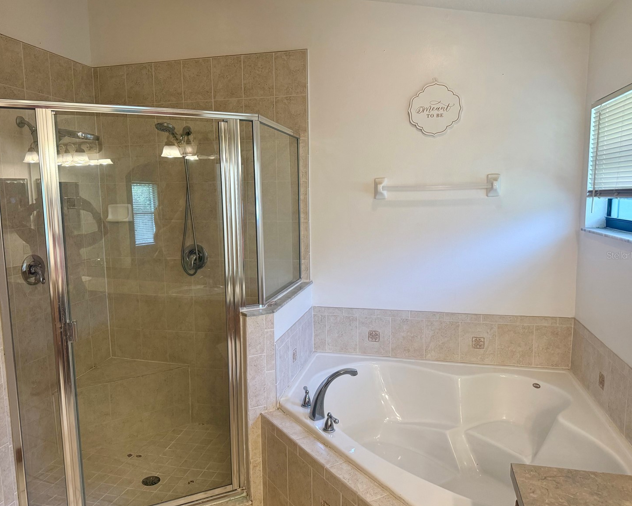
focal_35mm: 26
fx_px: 486
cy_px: 255
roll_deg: +1.4
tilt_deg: -5.4
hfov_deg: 66.0
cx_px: 298
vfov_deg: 54.9
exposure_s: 1/120
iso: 250
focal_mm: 6.76
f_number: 1.78
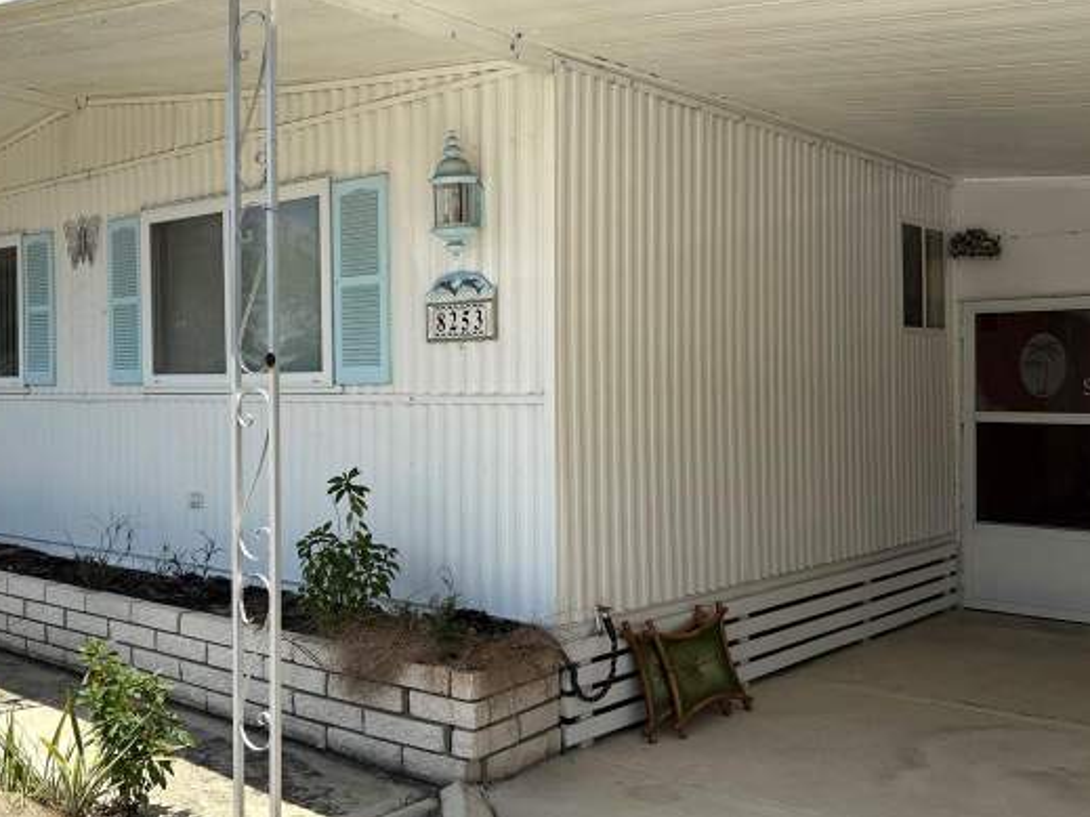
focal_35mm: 37
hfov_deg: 49.1
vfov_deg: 38.6
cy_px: 386
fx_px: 1165
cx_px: 342
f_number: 1.78
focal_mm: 6.76
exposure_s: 1/5319
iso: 80
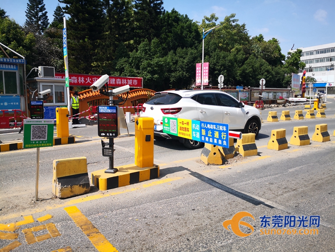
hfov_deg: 65.3
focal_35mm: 27
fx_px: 261
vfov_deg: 51.4
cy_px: 126
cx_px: 168
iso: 50
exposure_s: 1/1883
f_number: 1.6
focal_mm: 3.95
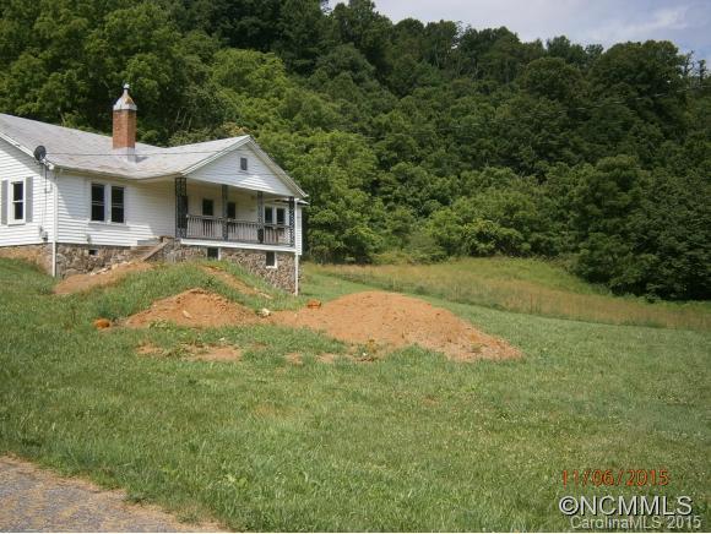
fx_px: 740
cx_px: 356
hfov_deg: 51.3
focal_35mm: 36
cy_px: 267
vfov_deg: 39.7
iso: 80
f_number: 3.1
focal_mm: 6.4
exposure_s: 1/1250
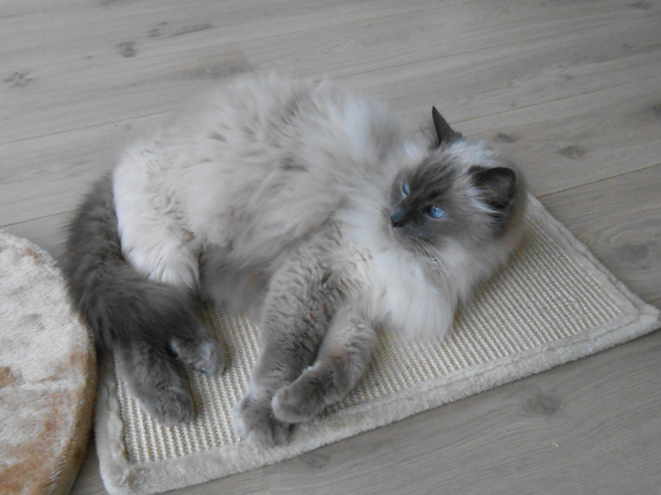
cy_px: 244
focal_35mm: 35
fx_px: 668
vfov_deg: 40.7
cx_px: 325
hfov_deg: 52.6
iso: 800
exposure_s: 1/80
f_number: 3.9
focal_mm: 6
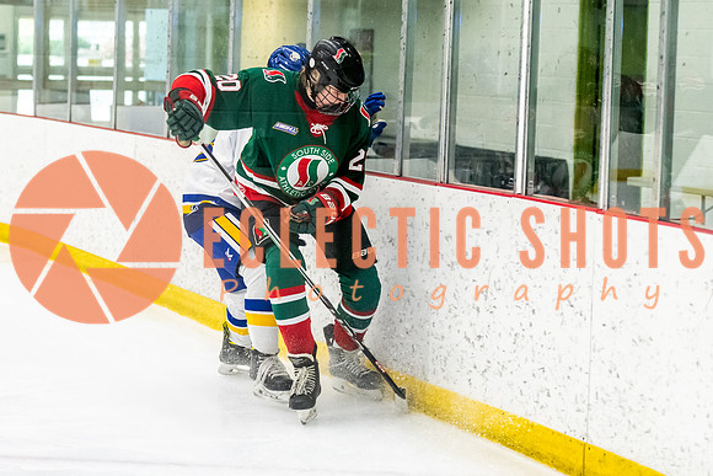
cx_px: 221
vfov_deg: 12.3
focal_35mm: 112
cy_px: 242
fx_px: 2215
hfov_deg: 18.2
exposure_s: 1/800
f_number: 2.8
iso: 4000
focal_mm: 70
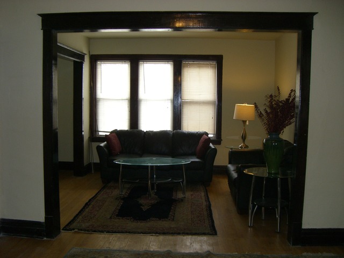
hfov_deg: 49.0
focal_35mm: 38
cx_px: 172
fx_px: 378
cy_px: 129
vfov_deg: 37.7
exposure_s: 1/60
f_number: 2.7
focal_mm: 6.2
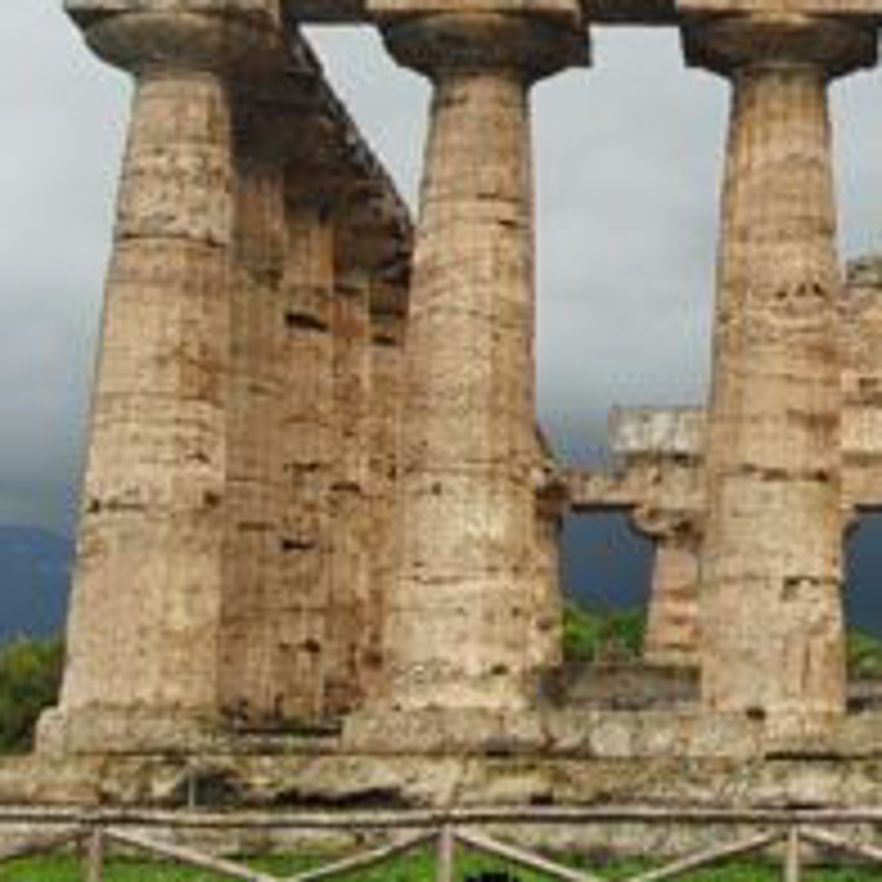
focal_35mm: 97
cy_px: 47
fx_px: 2796
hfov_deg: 17.6
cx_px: 850
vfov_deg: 17.6
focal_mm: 24
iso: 100
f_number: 3.8
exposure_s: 1/320
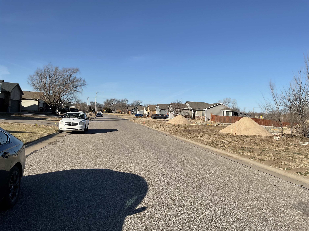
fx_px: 259
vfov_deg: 48.2
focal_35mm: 29
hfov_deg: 61.7
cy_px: 116
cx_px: 154
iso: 16
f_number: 1.8
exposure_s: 1/2427
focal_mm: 3
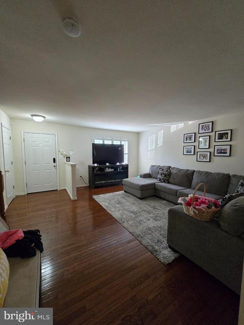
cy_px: 162
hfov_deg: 89.9
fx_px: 122
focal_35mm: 13
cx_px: 122
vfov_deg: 106.2
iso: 400
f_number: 2.2
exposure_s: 1/60
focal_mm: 1.7
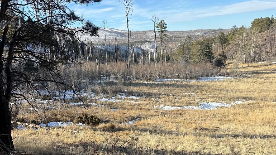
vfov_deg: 29.7
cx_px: 97
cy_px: 86
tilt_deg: -7.5
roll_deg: +5.4
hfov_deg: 49.8
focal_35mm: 40
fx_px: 293
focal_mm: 6.76
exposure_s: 1/2232
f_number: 1.78
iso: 80
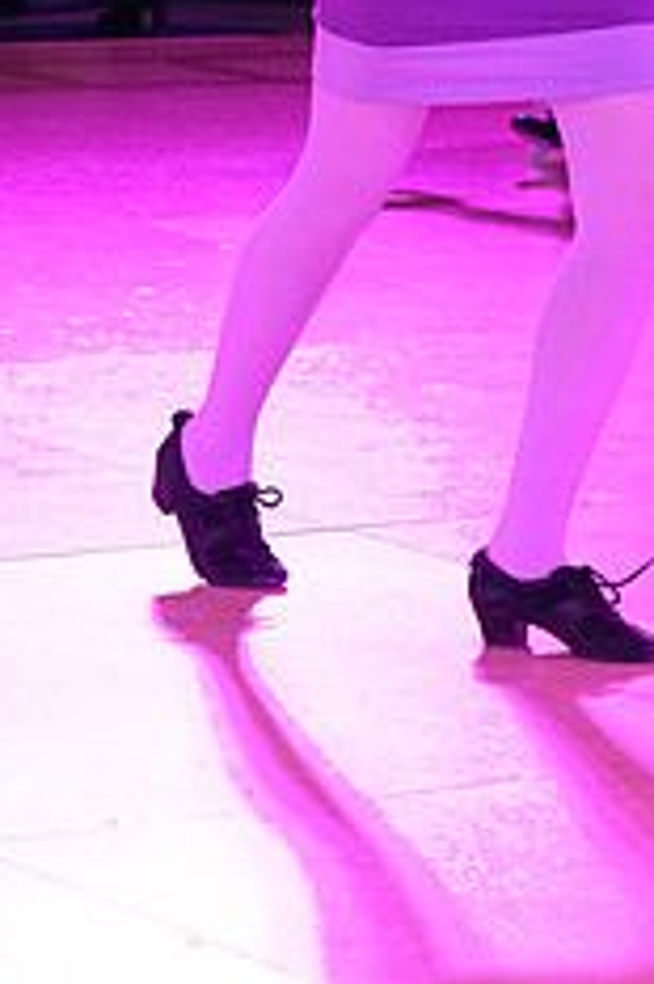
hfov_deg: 5.8
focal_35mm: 234
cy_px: -215
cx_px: 766
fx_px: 6385
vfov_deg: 8.7
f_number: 6.3
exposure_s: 1/250
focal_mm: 94
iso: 2500
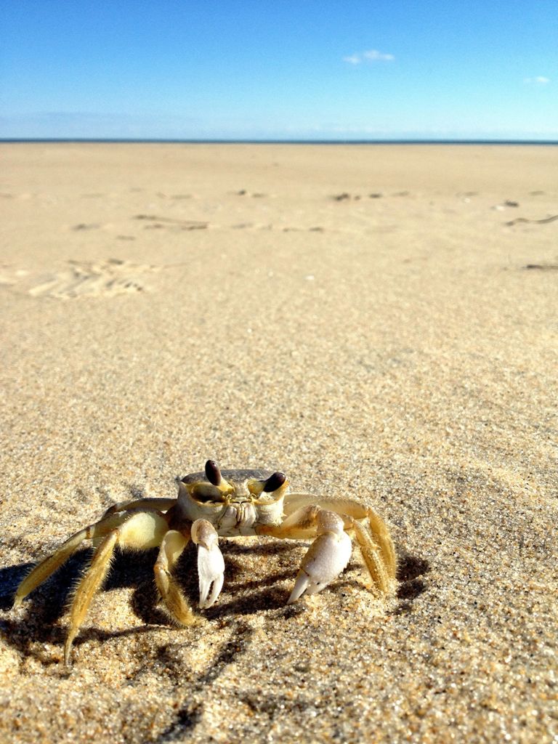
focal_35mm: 35
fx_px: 752
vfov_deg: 52.6
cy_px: 372
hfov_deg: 40.7
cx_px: 279
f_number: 2.4
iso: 64
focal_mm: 4.28
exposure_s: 1/1842
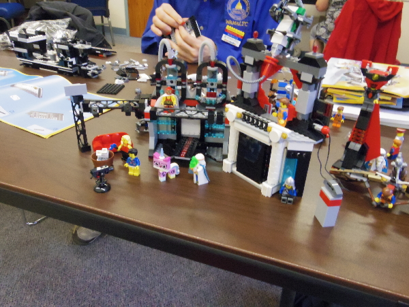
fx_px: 343
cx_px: 204
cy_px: 154
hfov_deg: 61.7
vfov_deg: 48.2
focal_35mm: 29
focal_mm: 5.2
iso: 2500
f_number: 6.3
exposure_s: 1/50
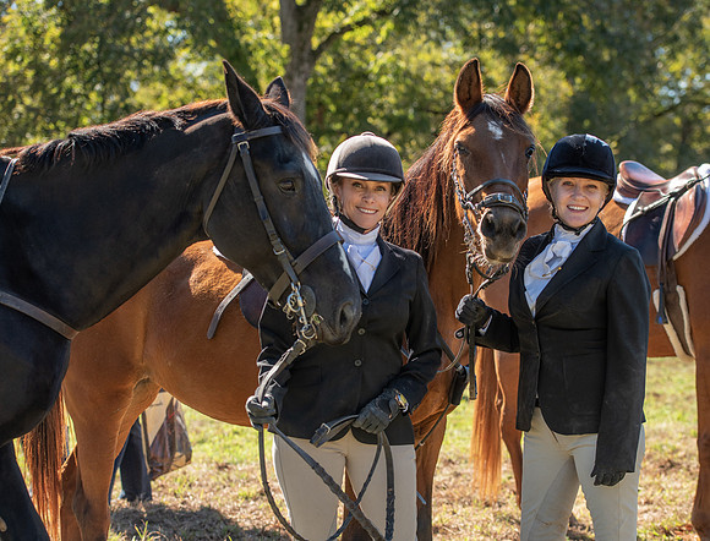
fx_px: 1712
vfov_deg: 18.0
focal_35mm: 83
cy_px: 293
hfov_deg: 23.4
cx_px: 389
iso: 140
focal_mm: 70
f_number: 4
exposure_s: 1/320
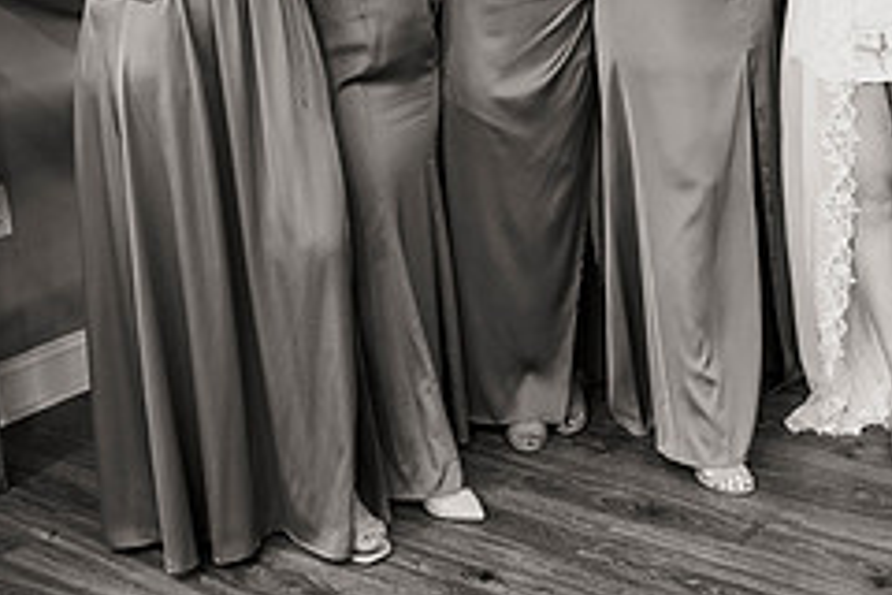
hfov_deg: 32.8
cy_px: -35
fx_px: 1437
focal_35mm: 58
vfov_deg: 22.3
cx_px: 792
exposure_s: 1/160
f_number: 3.2
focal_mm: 24
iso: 1000
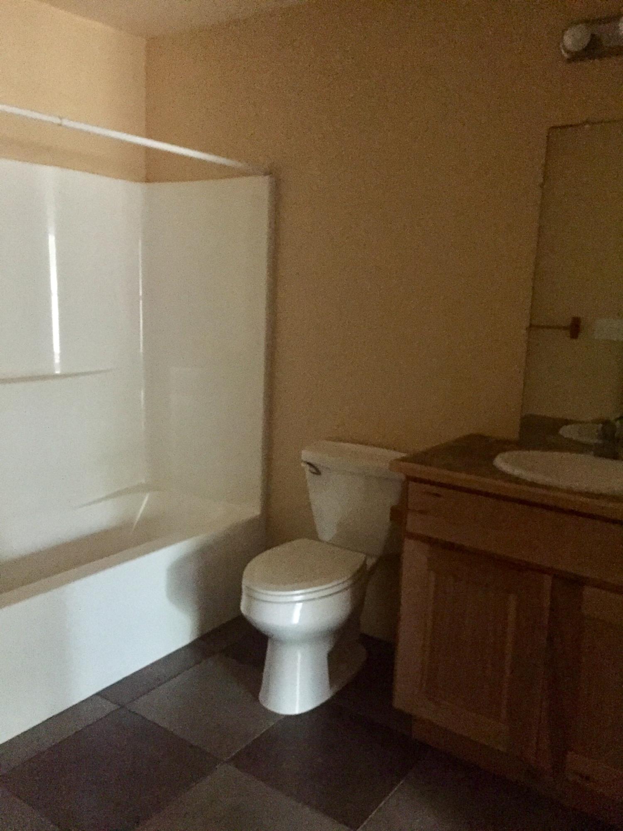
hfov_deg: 48.2
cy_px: 416
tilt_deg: -9.5
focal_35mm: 29
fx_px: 696
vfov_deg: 61.7
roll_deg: -2.9
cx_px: 312
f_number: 2.2
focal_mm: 4.15
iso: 2000
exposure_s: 1/15
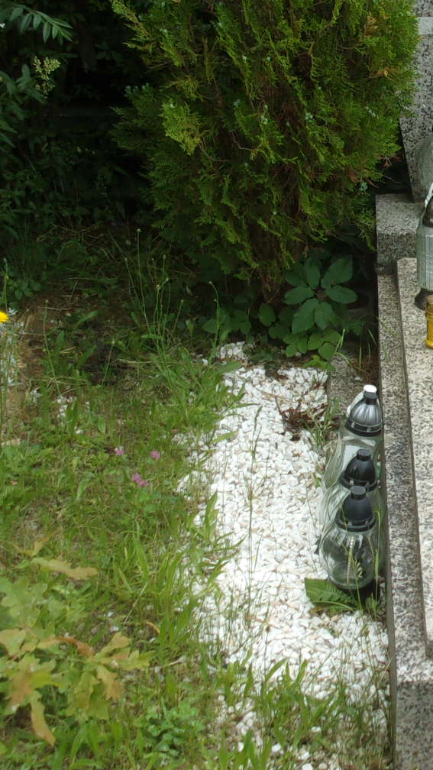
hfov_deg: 18.3
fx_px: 1266
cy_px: 364
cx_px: 538
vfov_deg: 33.8
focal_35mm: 62
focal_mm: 5.1
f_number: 3.9
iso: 80
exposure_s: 1/180
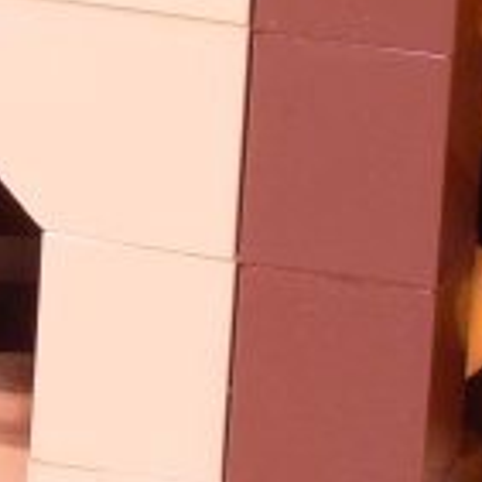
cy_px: -75
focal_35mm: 390
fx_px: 6144
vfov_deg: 4.5
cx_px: -123
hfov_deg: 4.5
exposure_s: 1/5
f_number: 6.3
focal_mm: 16.4
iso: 80
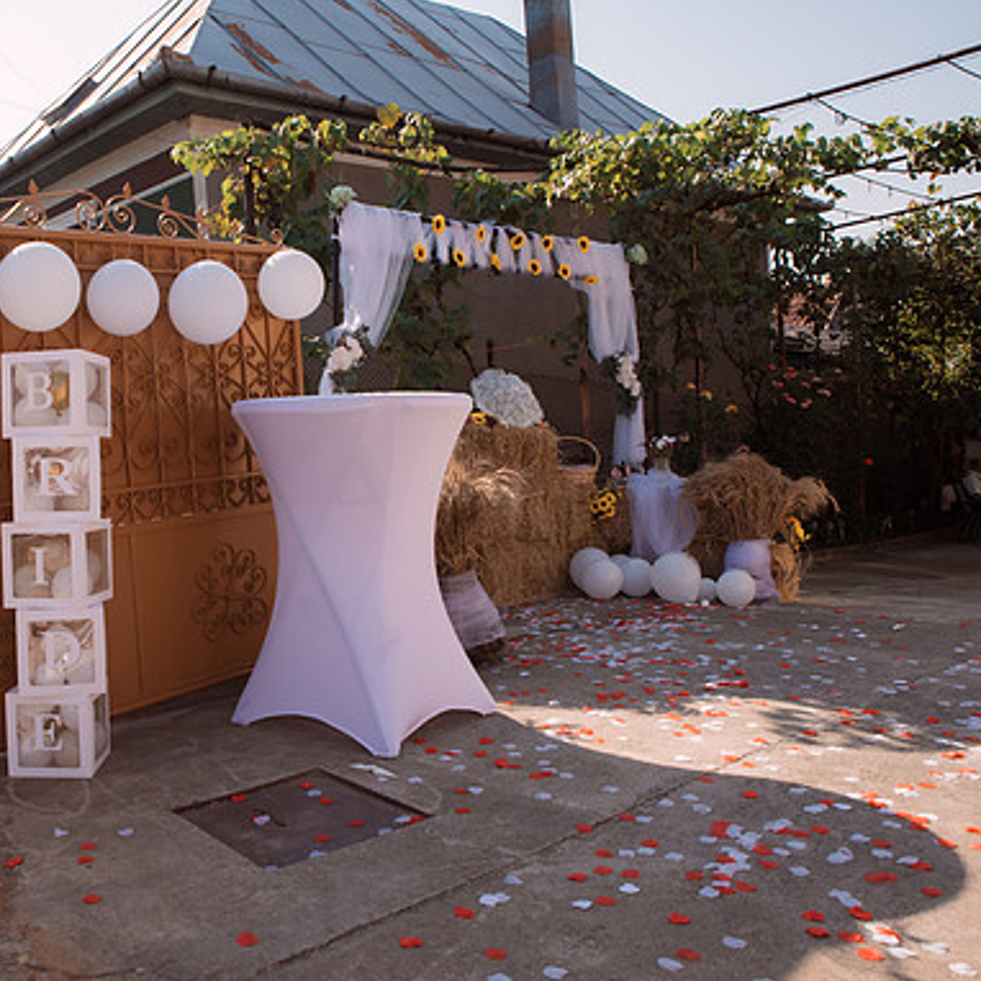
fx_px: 994
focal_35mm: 31
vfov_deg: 52.5
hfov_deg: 50.7
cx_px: 265
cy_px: 492
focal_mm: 24
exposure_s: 1/320
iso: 250
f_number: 9
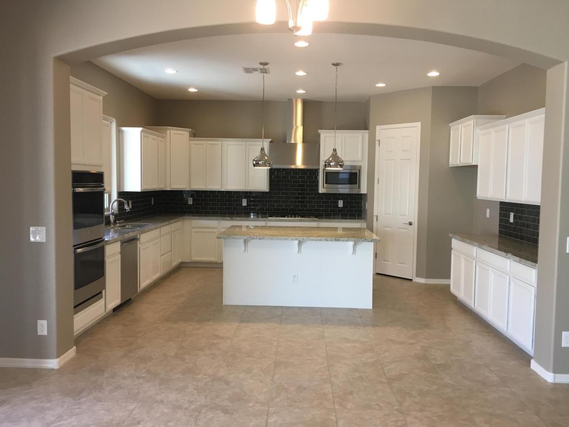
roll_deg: -0.2
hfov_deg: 61.7
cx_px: 284
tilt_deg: -3.9
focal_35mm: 29
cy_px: 214
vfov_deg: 48.2
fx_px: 477
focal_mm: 4.15
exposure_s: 1/30
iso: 50
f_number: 2.2
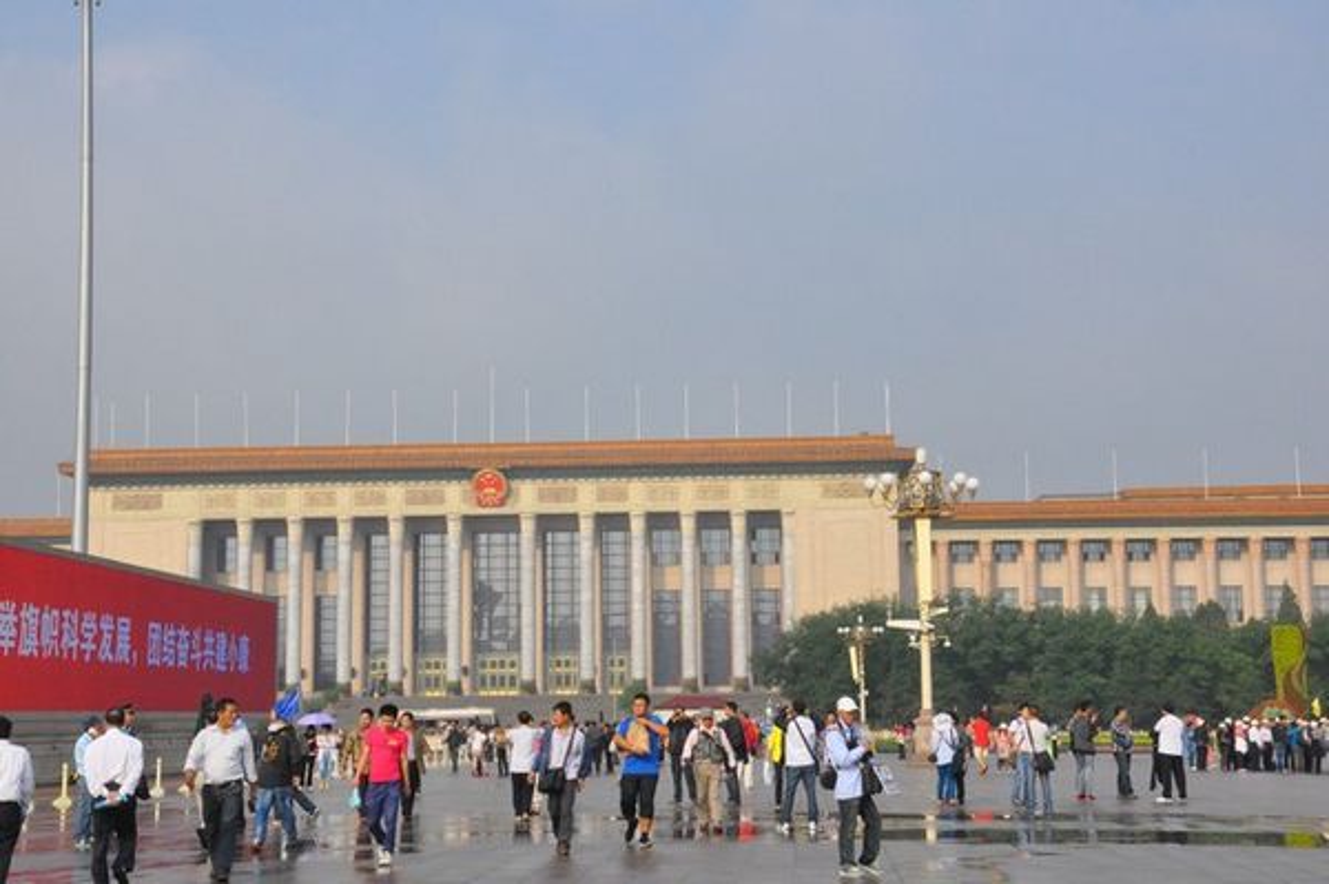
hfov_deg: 33.4
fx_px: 2213
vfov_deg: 22.6
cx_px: 664
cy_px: 442
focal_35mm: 60
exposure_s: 1/500
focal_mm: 40
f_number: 22
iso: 1600
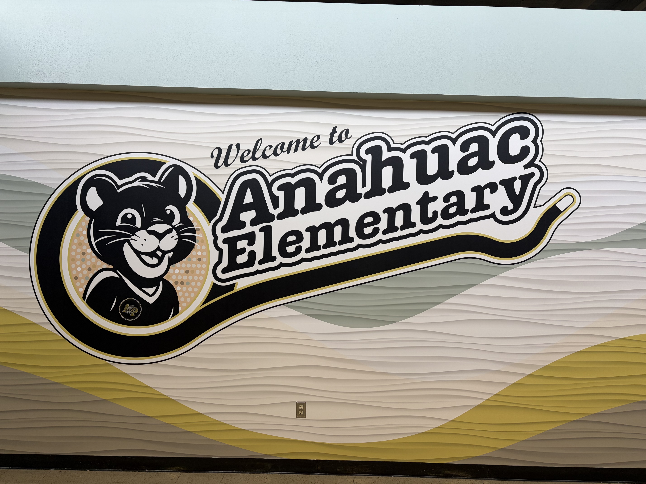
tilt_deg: +1.9
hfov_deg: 67.3
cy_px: 242
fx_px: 485
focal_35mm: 26
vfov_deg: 53.1
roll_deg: -1.7
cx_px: 323
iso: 80
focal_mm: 5.96
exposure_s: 1/120
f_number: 1.6
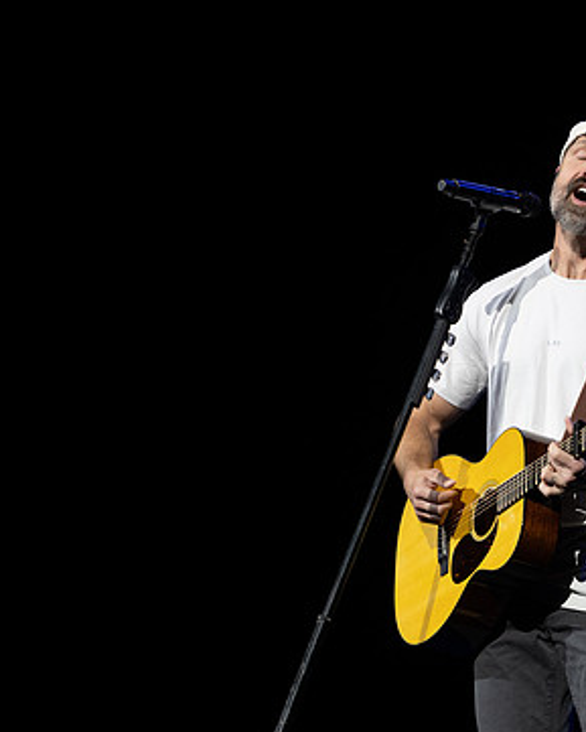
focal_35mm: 234
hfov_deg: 6.6
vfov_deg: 8.3
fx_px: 5071
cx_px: 470
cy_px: 376
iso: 1600
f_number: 2.8
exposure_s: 1/800
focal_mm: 155
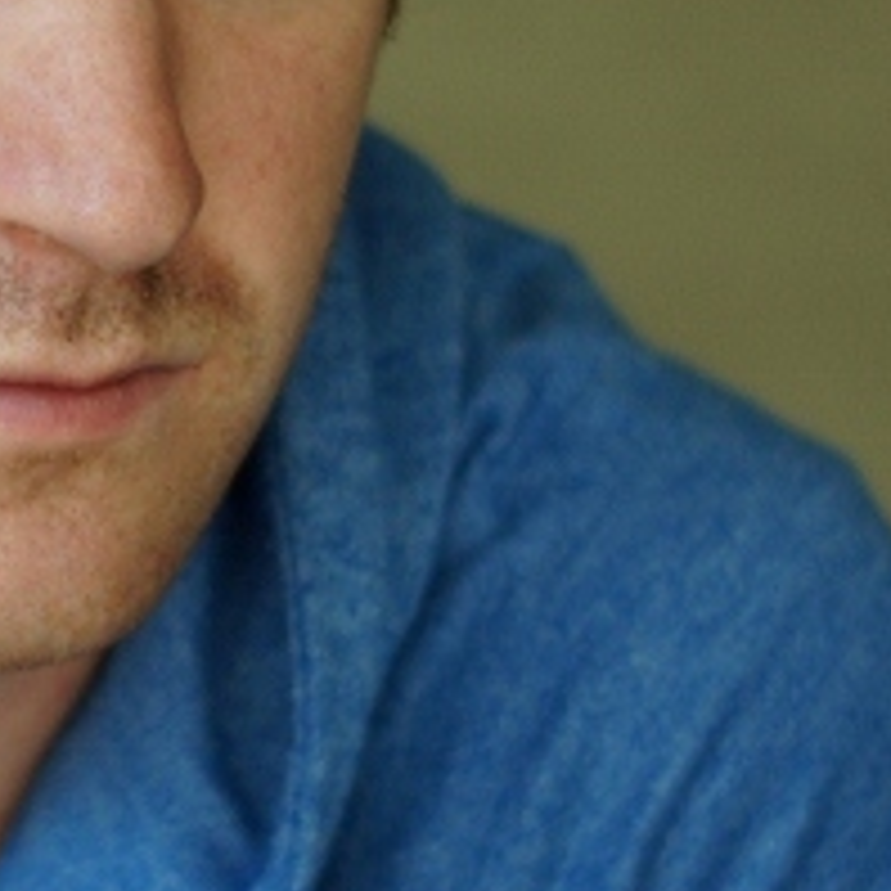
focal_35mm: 257
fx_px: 7484
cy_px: 286
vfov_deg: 6.8
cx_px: -27
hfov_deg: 6.8
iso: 100
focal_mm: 50
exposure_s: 1/320
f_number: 2.2
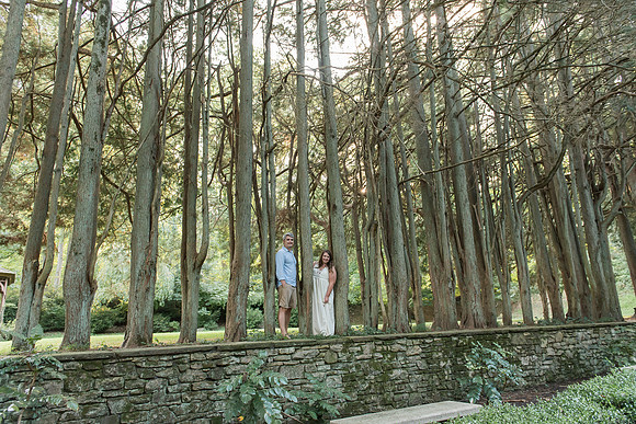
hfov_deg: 73.7
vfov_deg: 53.2
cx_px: 318
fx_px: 424
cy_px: 212
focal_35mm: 24
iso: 1000
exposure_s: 1/60
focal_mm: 24
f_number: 3.5
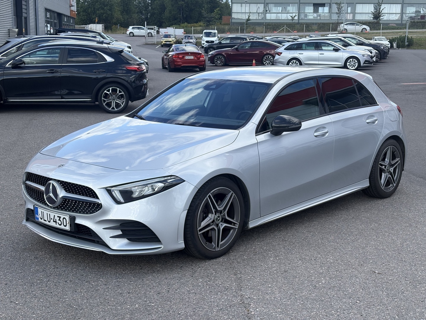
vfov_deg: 28.0
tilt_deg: -12.1
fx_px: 640
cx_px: 213
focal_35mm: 52
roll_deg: -1.1
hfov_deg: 36.8
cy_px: 160
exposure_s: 1/1339
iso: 32
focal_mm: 5.96
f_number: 1.6
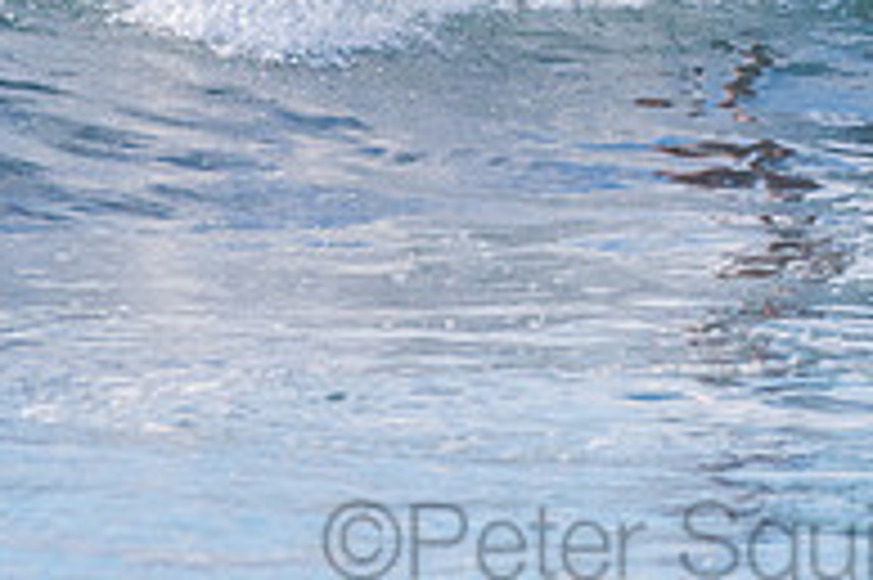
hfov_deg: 1.4
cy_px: -205
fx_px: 36295
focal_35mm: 1498
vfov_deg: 0.9
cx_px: 670
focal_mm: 500
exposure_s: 1/2000
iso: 320
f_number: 5.6
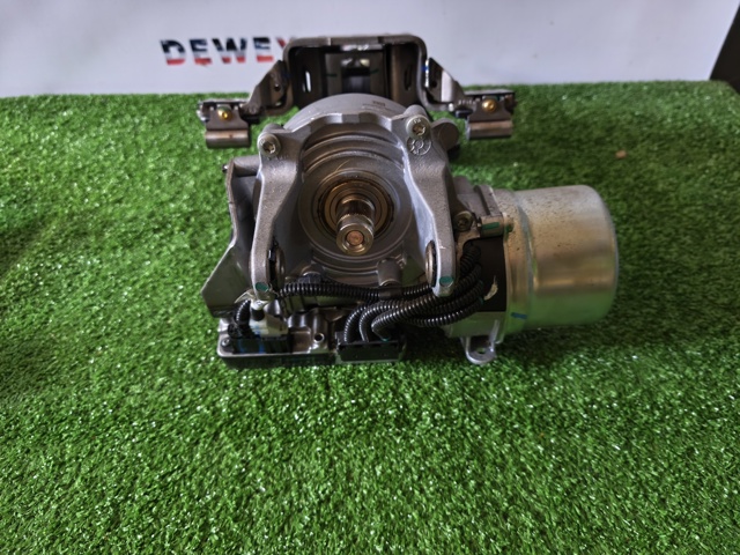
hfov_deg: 73.9
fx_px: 492
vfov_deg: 58.9
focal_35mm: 23
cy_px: 278
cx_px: 370
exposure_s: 1/25
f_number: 1.7
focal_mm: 5.35
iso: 640
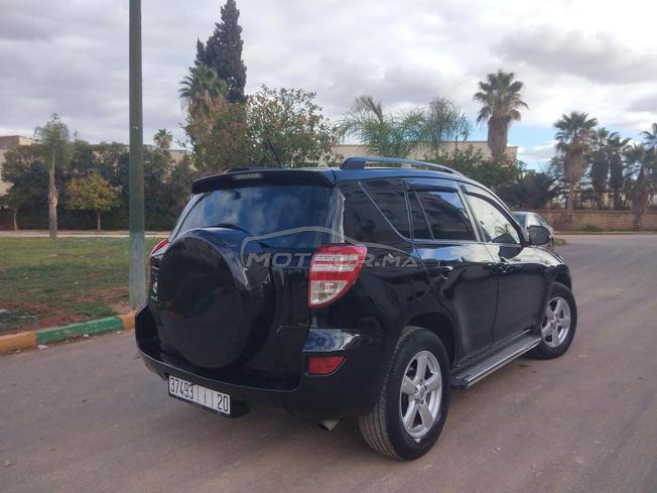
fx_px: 493
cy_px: 246
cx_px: 328
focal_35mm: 26
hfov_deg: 67.3
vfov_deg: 53.1
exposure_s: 1/621
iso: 100
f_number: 1.8
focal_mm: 3.6
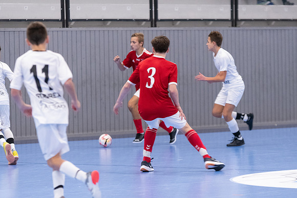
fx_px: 1980
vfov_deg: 5.7
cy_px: 99
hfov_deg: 8.6
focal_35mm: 240
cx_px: 148
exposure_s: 1/400
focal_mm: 160
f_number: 3.2
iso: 5000
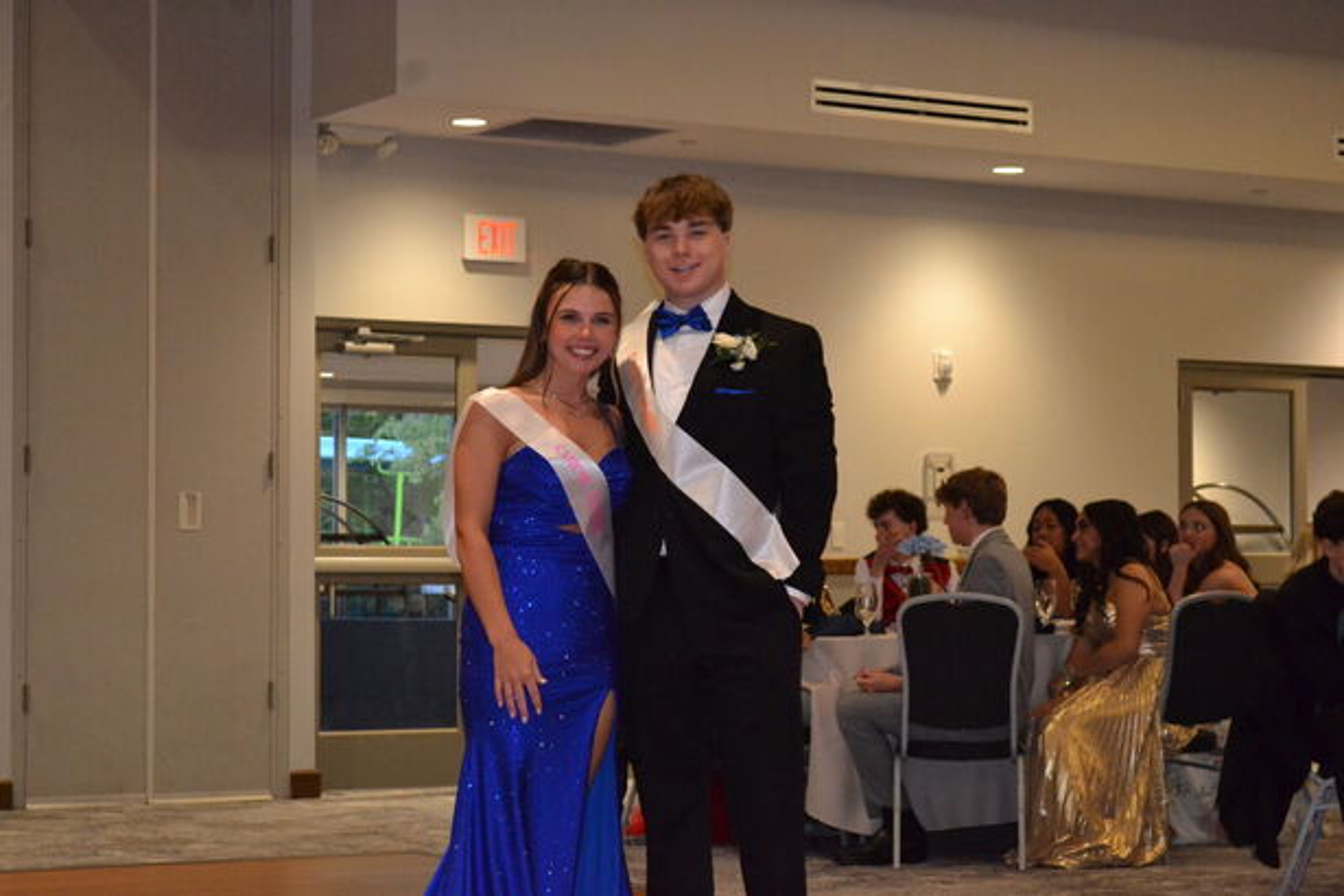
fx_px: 3080
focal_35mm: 82
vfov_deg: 16.6
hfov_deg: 24.6
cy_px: 448
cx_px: 672
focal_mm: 55
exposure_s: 1/60
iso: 3200
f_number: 5.6
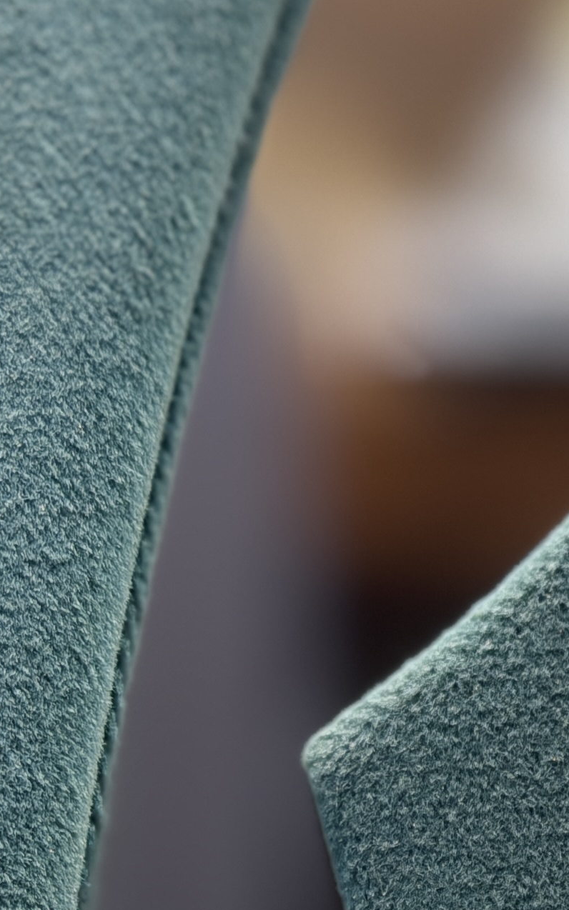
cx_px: 936
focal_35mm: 161
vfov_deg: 12.5
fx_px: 3996
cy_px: 1256
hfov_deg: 7.9
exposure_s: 1/50
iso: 80
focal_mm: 6.76
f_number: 1.78
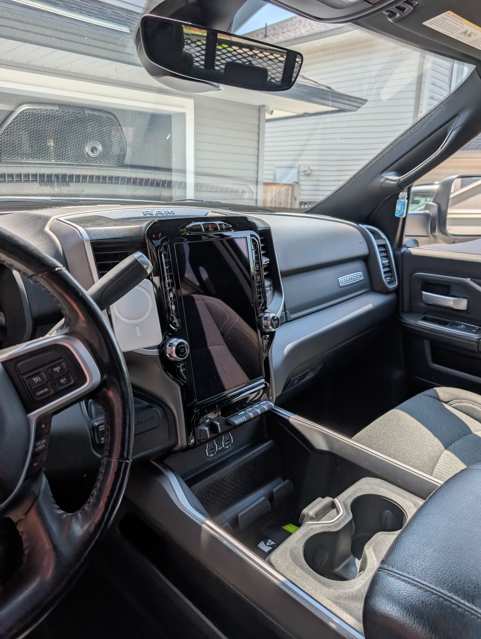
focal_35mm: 24
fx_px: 444
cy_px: 320
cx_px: 240
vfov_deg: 71.5
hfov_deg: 56.9
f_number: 1.68
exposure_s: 1/3236
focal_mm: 6.9
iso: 20
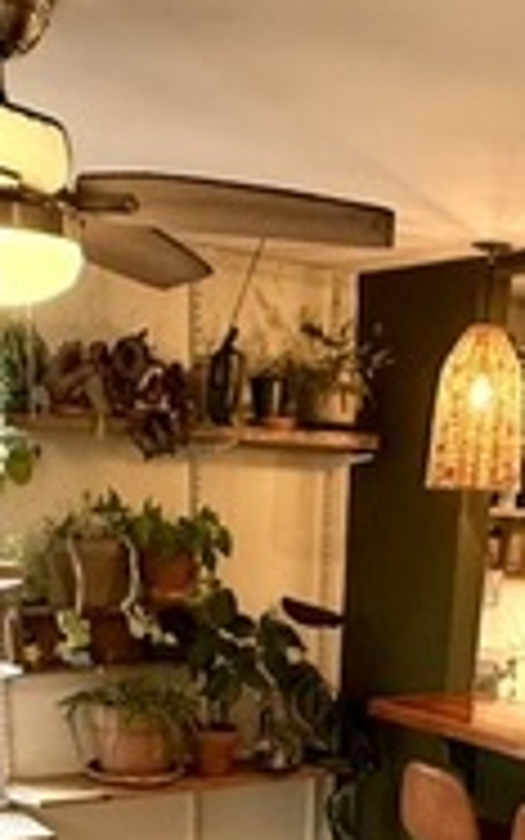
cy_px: 970
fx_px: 1212
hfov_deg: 24.4
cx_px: 334
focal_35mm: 53
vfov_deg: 32.5
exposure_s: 1/60
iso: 250
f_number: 2.2
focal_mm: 2.22
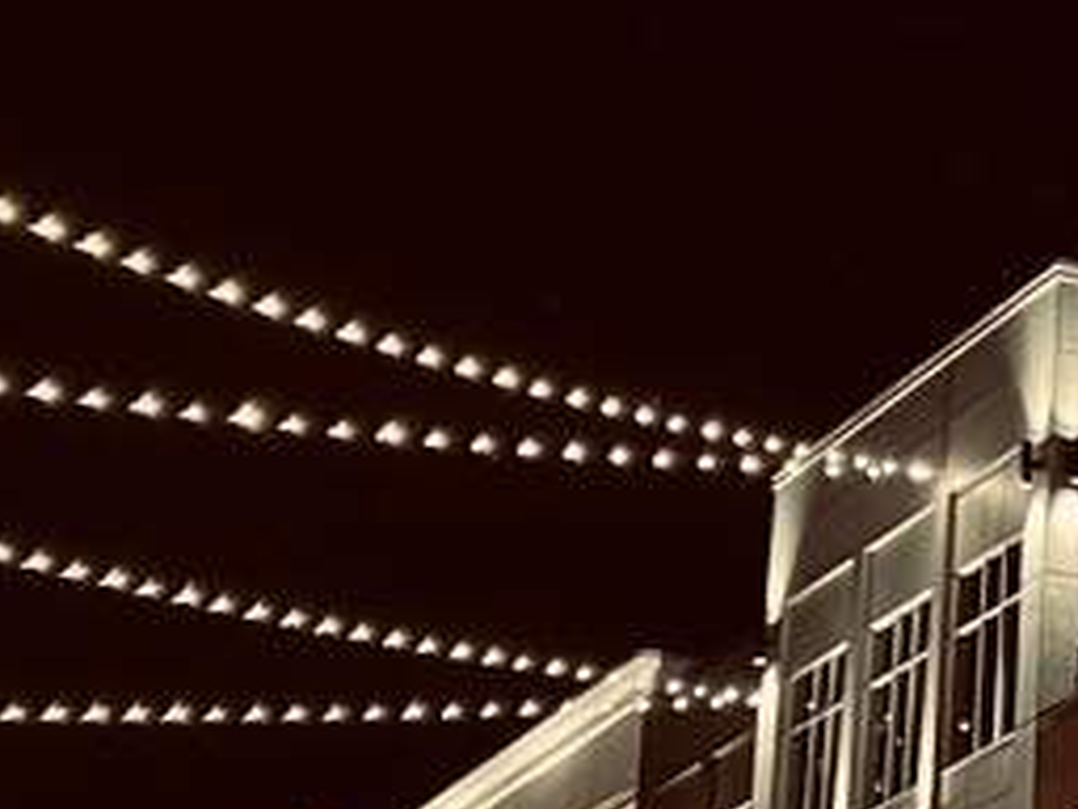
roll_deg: -0.3
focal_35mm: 122
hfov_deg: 15.4
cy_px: 329
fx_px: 3799
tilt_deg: +20.6
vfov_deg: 12.1
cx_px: 1402
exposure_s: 1/30
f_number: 1.5
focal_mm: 5.7
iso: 500
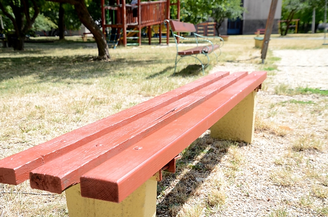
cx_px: 164
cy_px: 108
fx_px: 355
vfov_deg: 34.1
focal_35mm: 39
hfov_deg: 49.6
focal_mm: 26
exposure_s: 1/500
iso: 200
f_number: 4.8
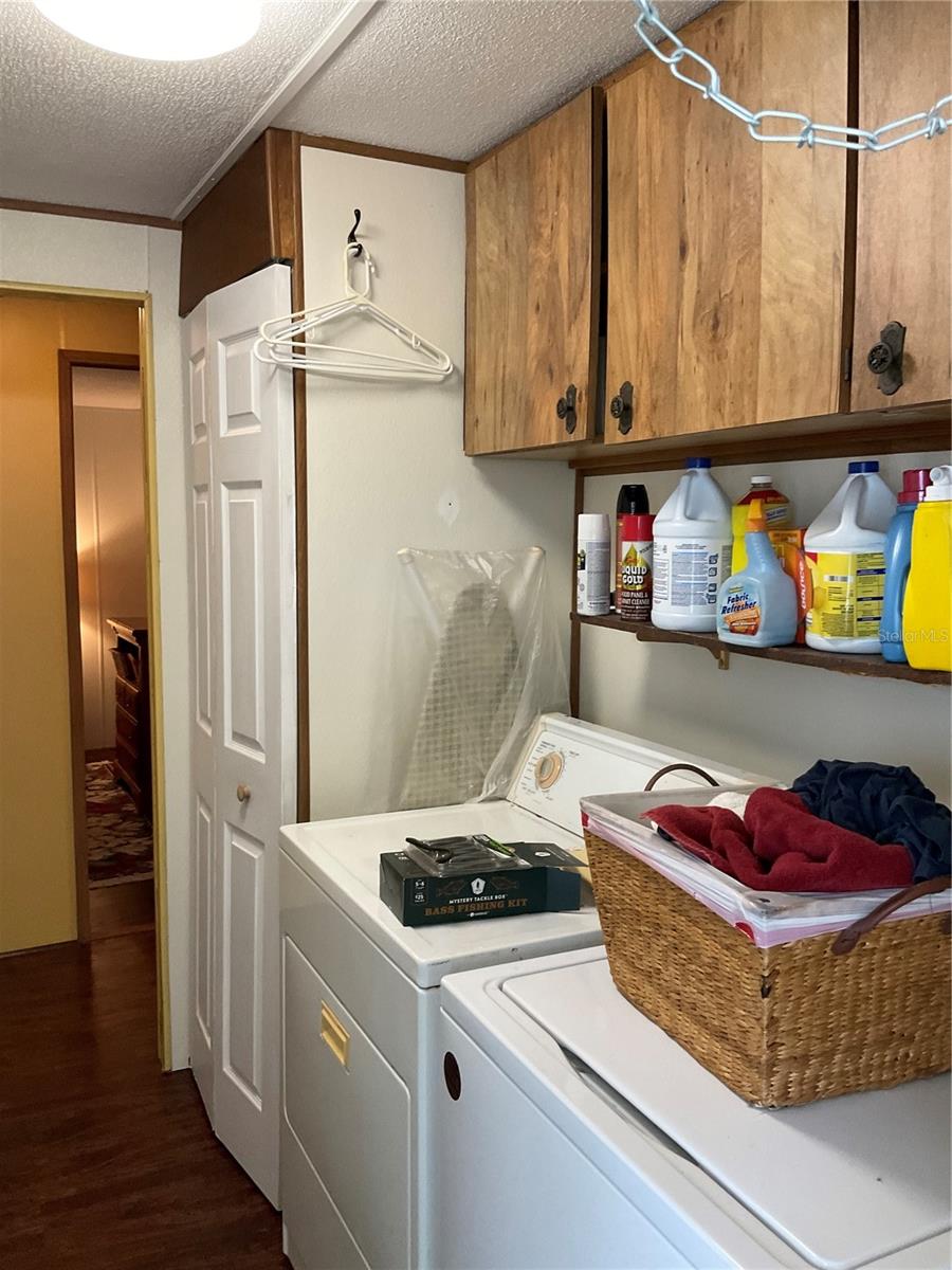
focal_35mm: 29
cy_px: 635
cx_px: 476
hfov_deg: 48.2
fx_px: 1063
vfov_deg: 61.7
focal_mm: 3
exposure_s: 1/60
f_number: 1.8
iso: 100
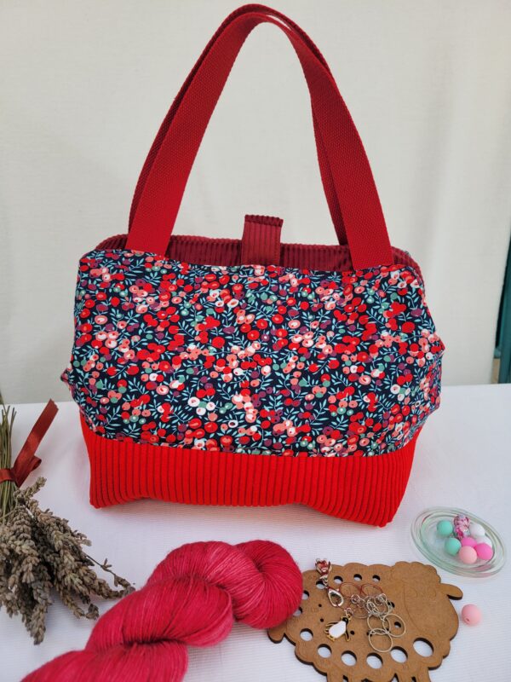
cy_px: 341
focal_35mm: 26
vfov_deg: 67.3
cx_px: 256
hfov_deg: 53.1
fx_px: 512
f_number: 1.8
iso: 40
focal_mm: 5.4
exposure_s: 1/1120
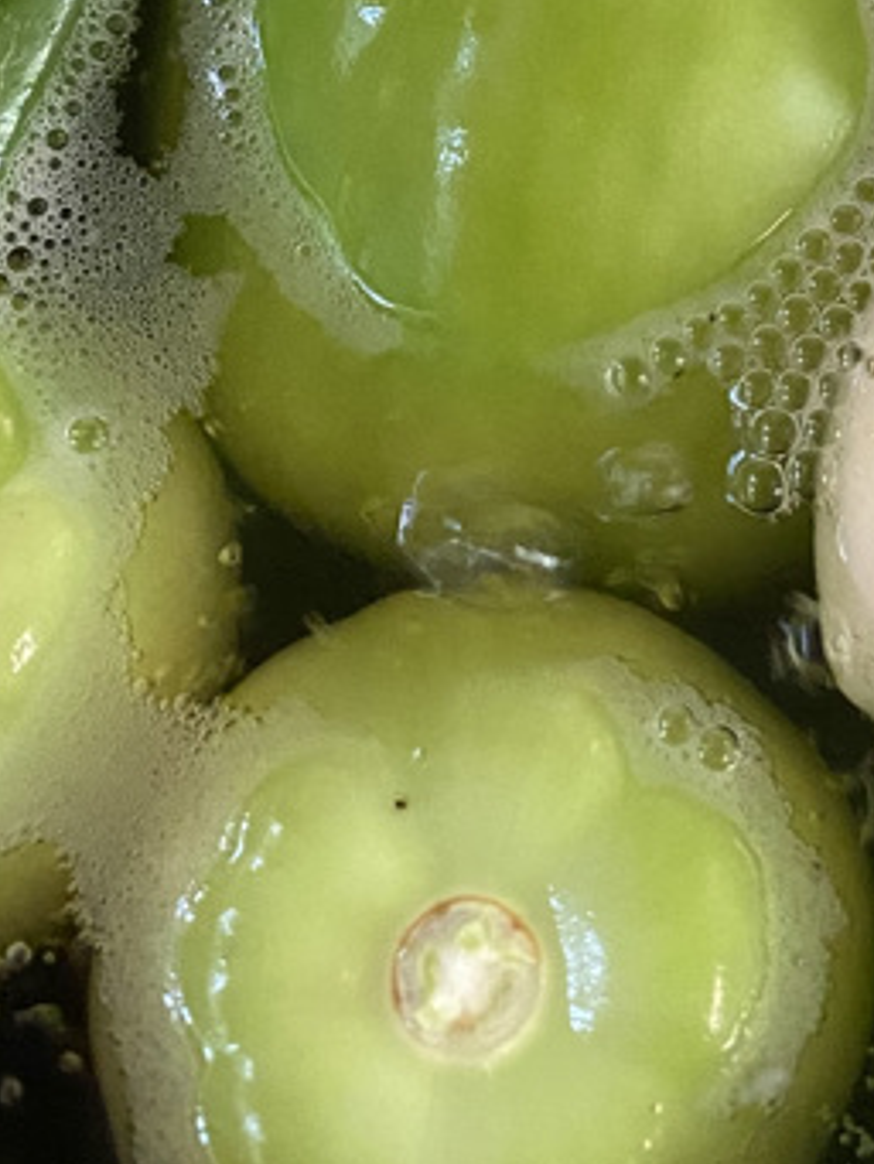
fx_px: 2624
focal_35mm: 78
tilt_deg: -67.0
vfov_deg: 22.7
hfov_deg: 18.2
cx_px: 953
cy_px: -290
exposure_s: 1/41
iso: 500
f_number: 1.8
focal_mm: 4.25
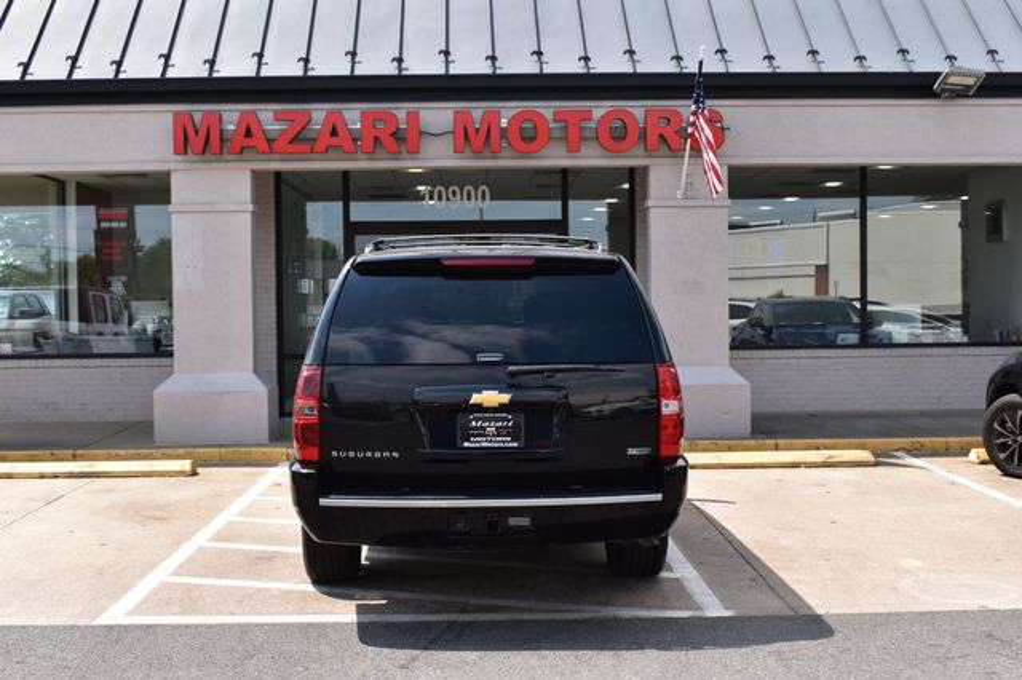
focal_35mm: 44
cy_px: 340
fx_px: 1234
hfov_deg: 45.0
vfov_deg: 30.8
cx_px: 511
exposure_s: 1/400
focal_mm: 29
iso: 400
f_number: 11
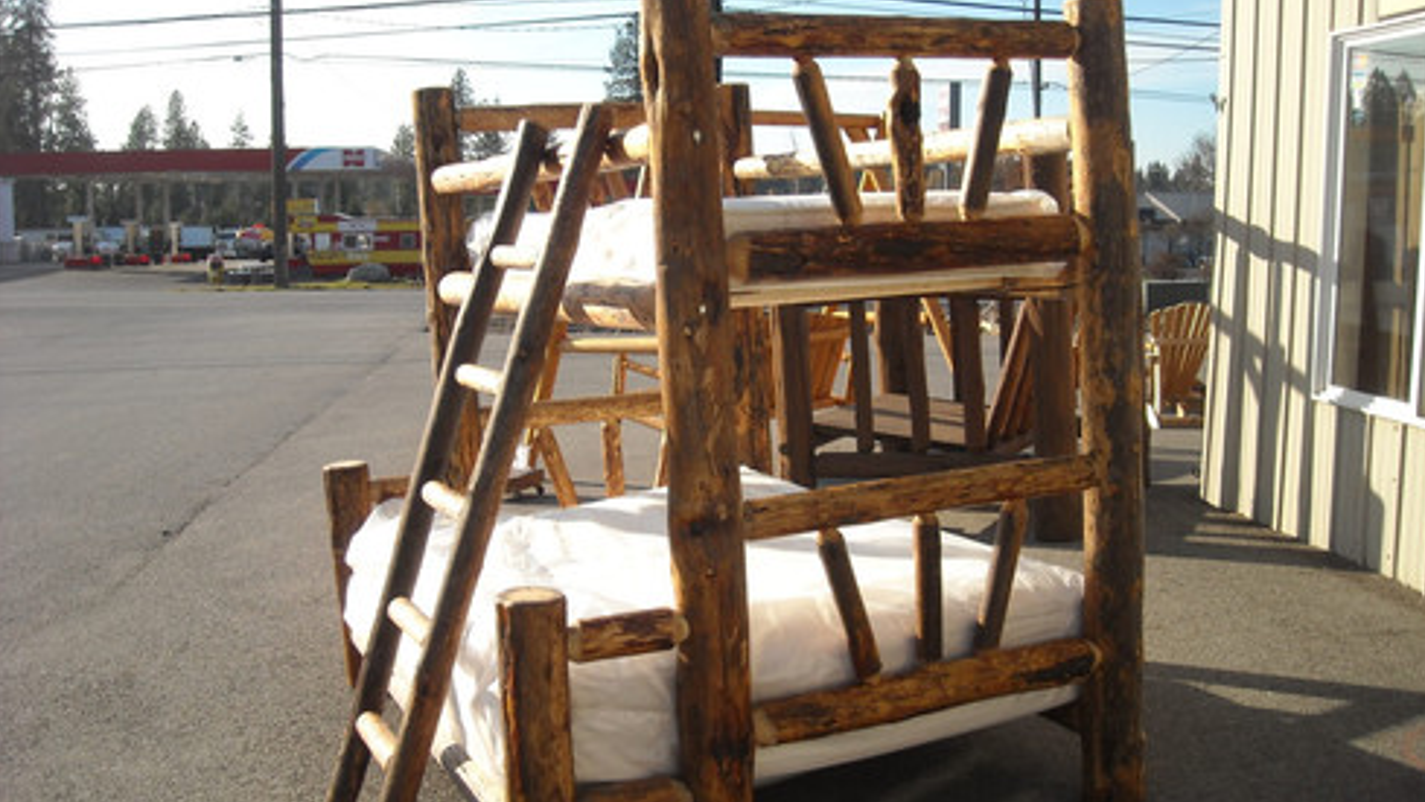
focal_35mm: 39
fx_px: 1474
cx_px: 723
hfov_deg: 51.6
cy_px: 439
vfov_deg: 30.4
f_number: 5.6
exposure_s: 1/154
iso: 64
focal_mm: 5.7
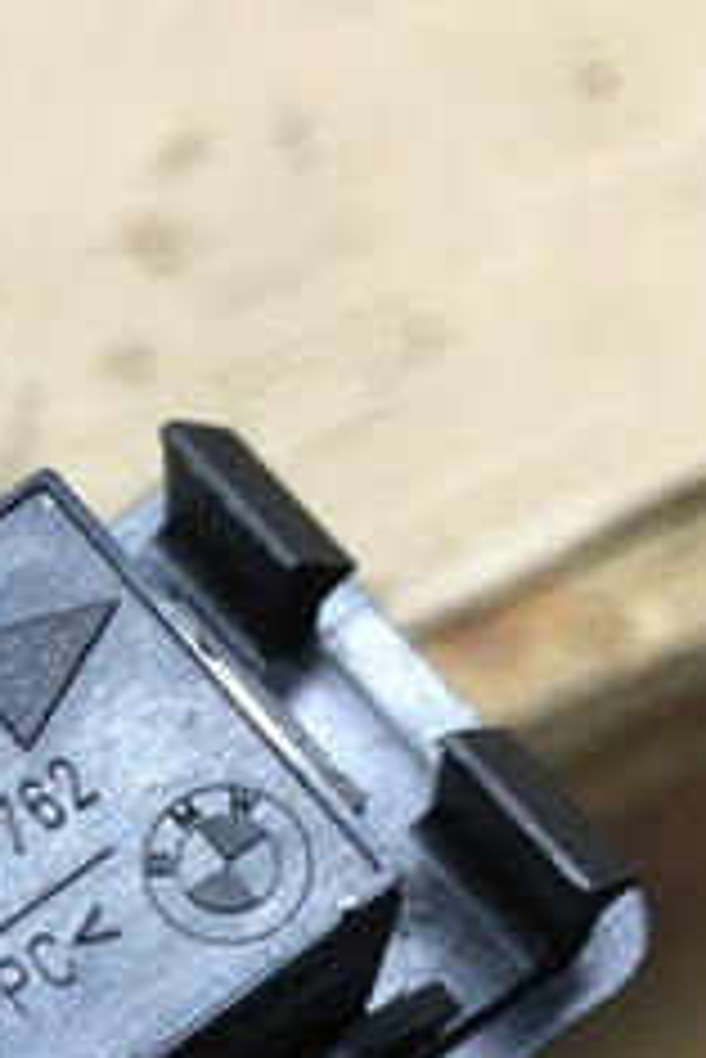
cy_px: 1002
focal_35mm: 82
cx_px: -166
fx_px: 2408
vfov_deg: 23.9
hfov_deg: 16.0
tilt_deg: -48.3
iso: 80
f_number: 2.2
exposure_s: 1/33
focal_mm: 4.15
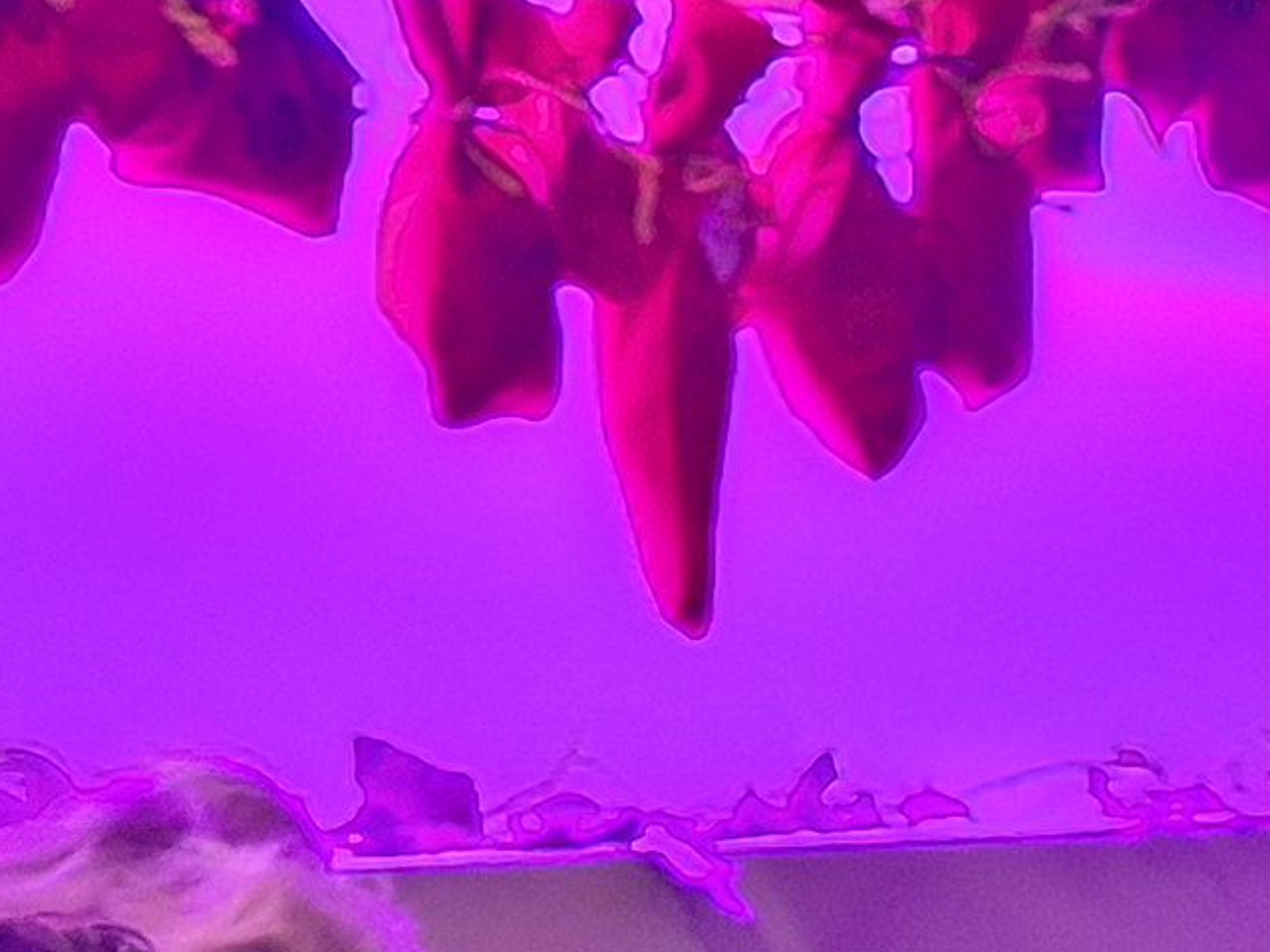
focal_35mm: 144
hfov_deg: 12.2
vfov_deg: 9.6
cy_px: 1862
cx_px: 2504
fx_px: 5282
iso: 640
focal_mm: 5.4
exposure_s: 1/30
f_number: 1.8
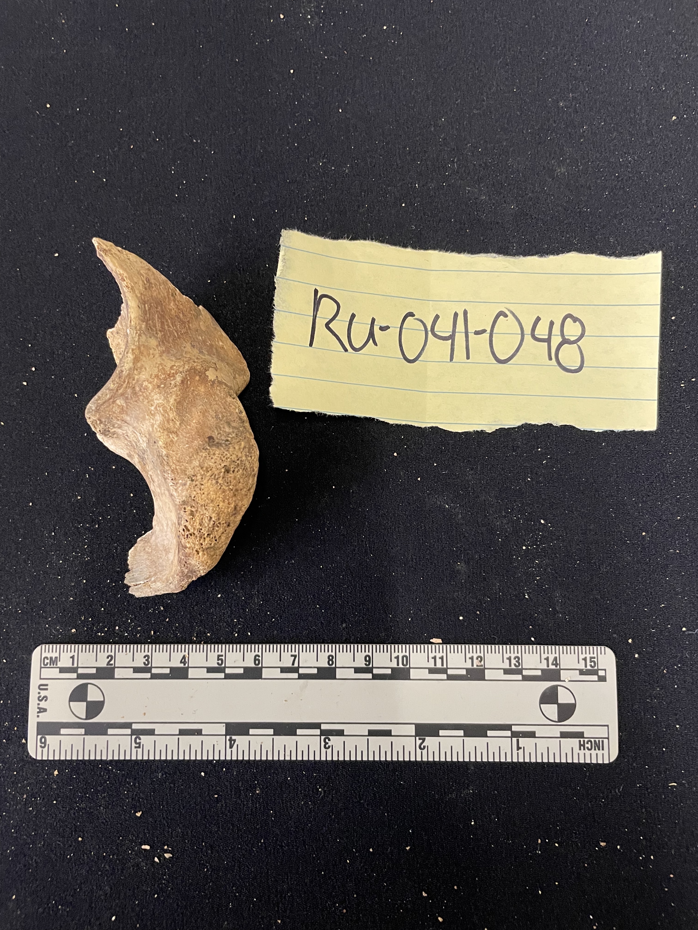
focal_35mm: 26
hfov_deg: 53.1
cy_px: 465
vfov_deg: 67.3
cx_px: 349
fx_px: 699
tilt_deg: -84.2
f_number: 1.6
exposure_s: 1/40
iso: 500
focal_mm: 4.2
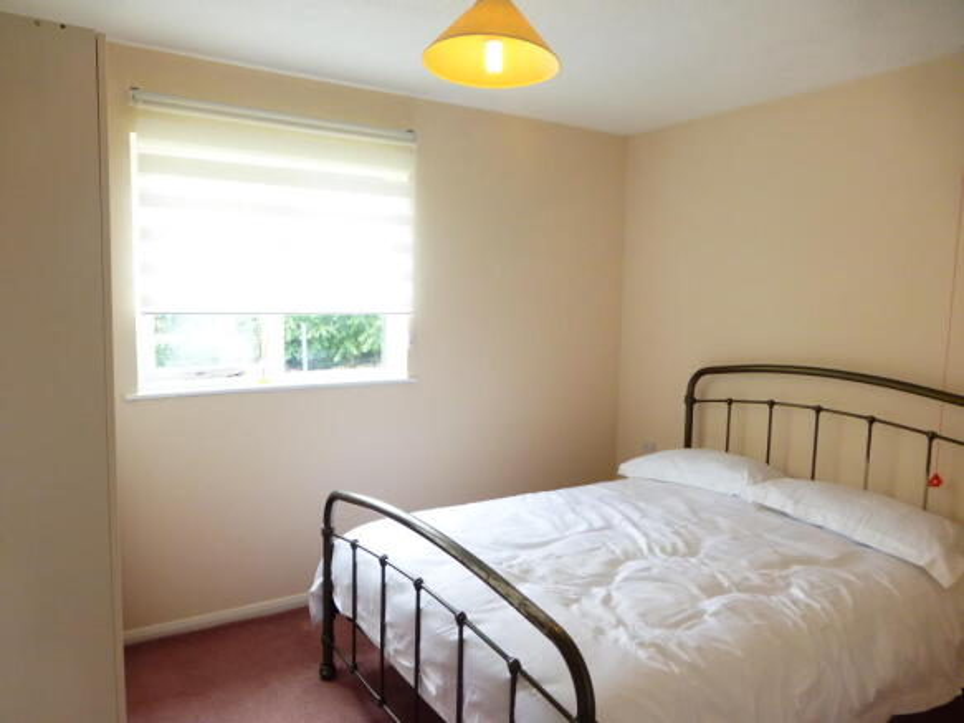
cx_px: 482
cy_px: 362
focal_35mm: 24
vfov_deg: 56.8
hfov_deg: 71.6
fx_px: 668
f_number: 3.3
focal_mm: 4.3
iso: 200
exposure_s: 1/60
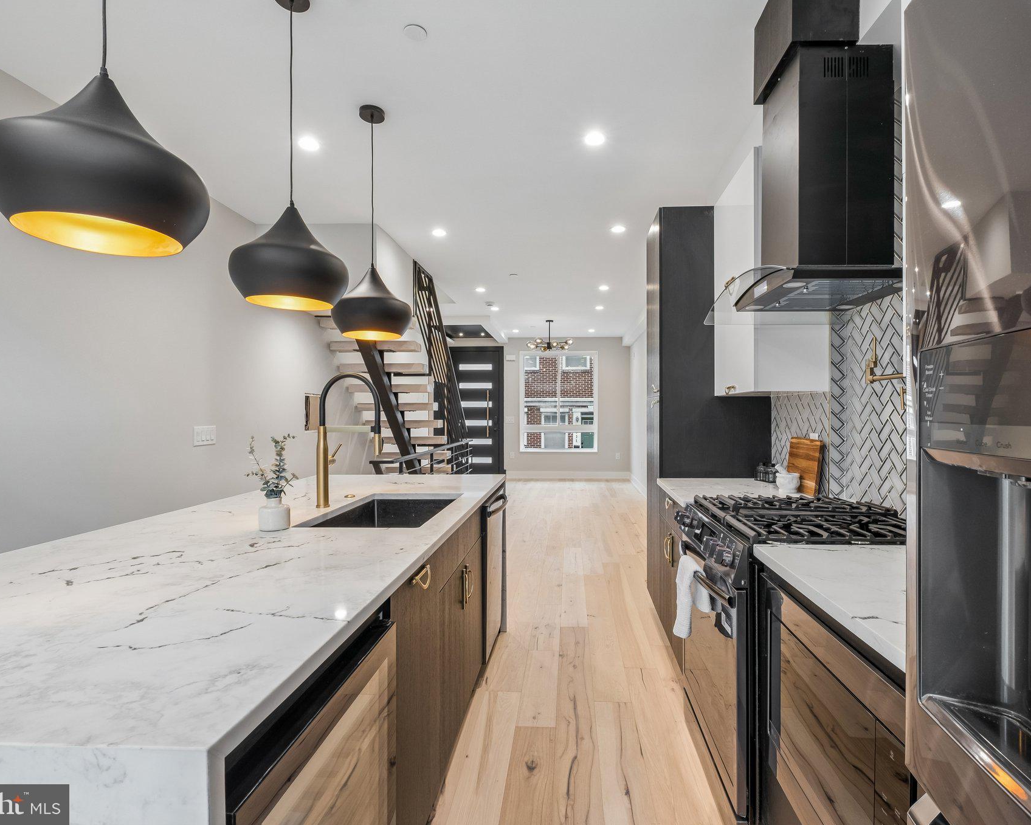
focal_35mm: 17
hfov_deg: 89.5
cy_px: 414
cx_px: 557
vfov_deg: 77.0
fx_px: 519
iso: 250
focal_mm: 10
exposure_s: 1/4
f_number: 8
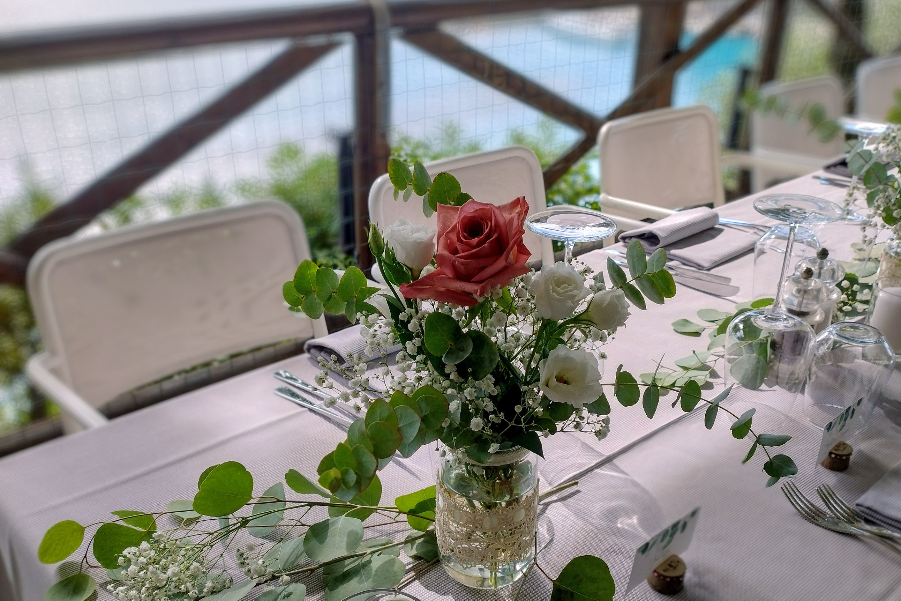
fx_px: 876
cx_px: 453
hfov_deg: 54.4
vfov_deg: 37.7
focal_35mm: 35
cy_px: 370
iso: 100
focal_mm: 4.71
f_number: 1.7
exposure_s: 1/188
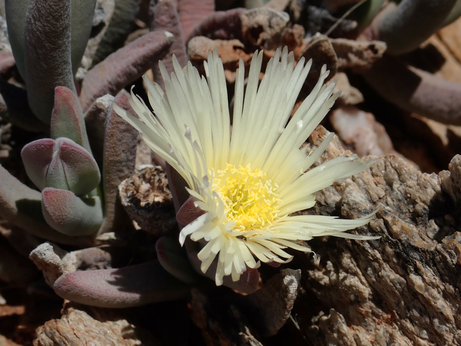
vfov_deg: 16.2
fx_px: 1212
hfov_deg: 21.5
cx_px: 230
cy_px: 173
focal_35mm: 91
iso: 100
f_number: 6.3
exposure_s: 1/800
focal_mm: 16.48
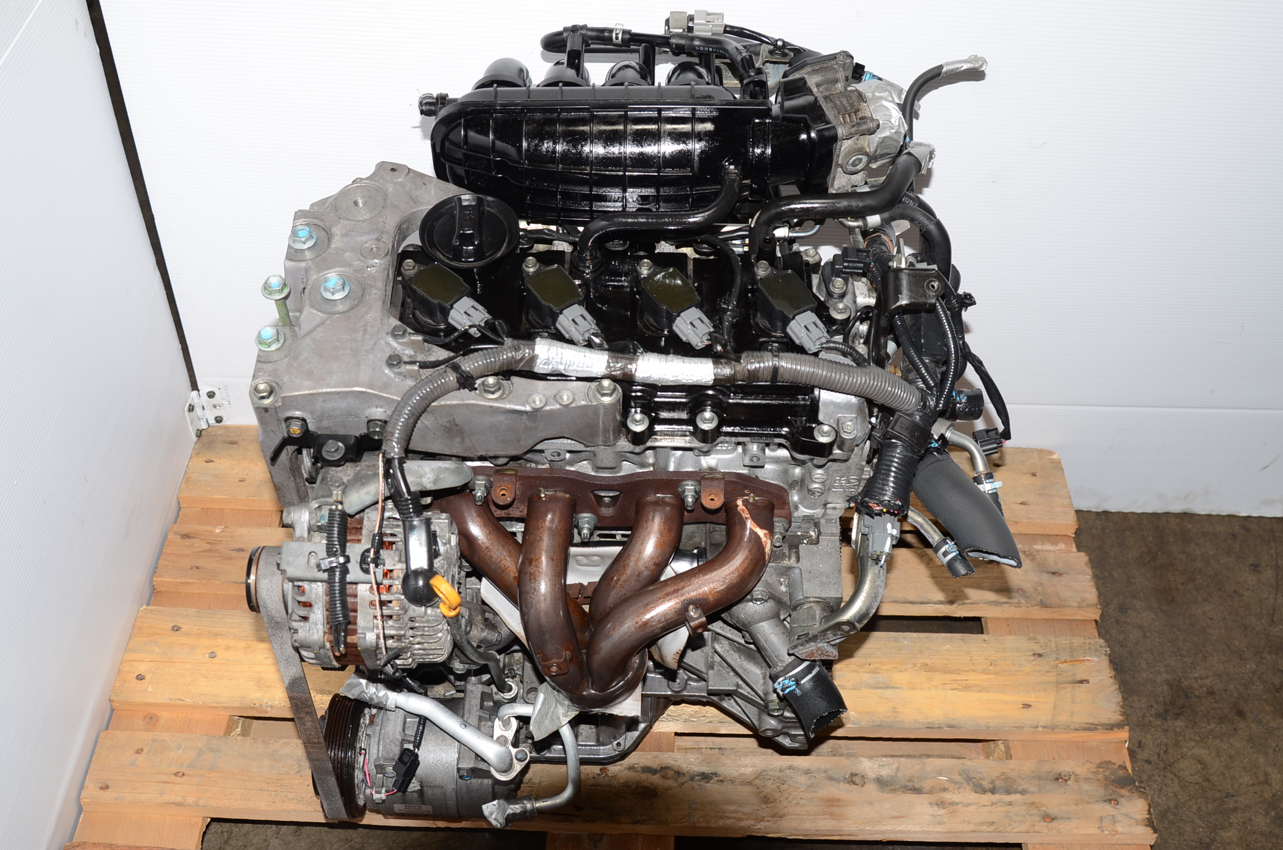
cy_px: 432
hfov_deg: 50.8
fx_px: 1351
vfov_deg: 34.9
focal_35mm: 38
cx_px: 621
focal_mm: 24
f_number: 5
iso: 100
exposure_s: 1/60
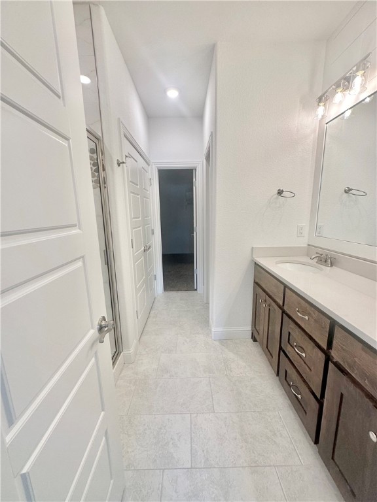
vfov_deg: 102.1
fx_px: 203
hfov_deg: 85.7
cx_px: 188
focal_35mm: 14
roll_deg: +1.2
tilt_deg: -10.7
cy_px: 251
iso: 125
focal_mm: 2.22
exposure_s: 1/120
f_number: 2.2
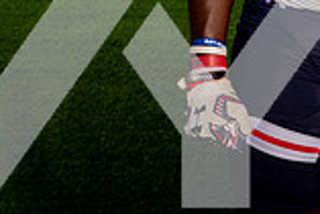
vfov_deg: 10.2
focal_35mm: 129
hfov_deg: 15.6
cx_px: 308
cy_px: -146
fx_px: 1148
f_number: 6.3
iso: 1000
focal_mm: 35
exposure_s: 1/1600
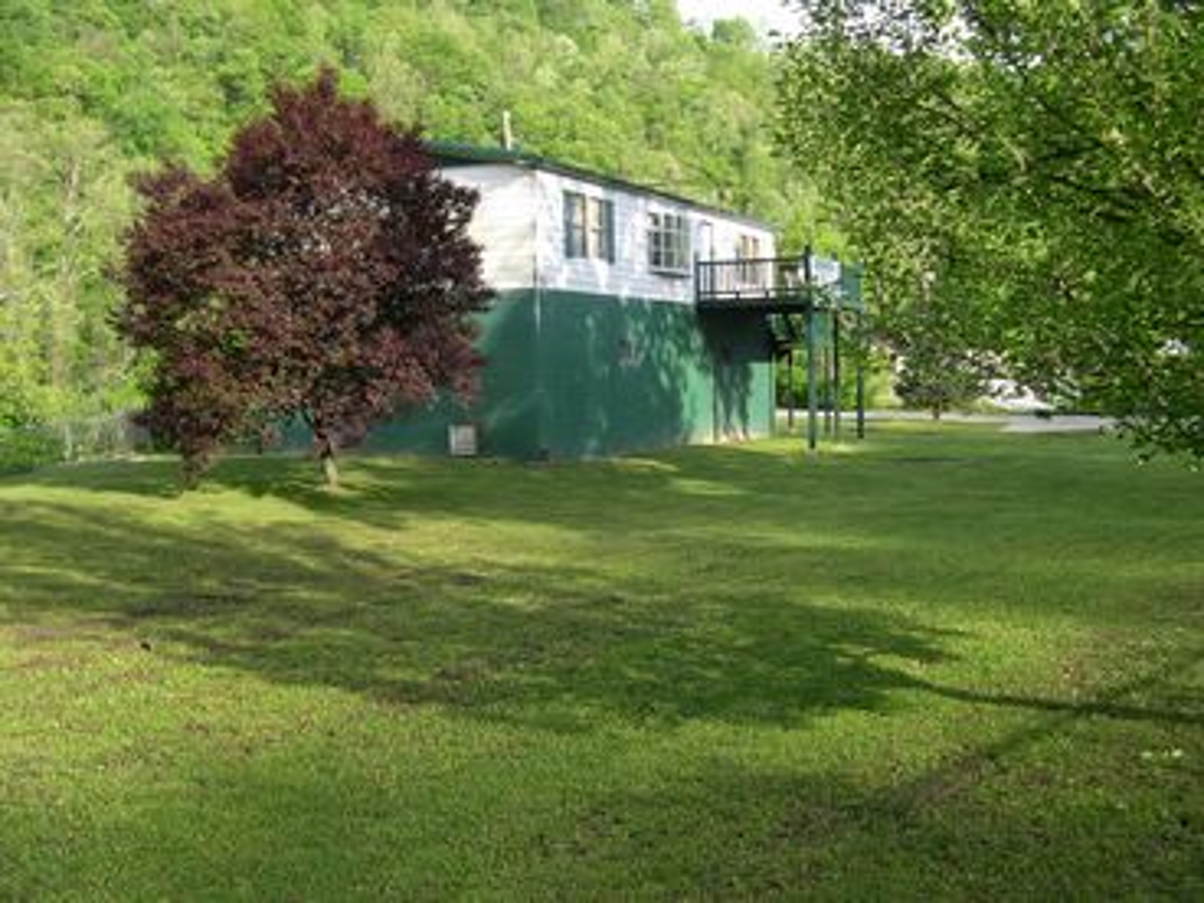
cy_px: 452
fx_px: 1322
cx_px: 602
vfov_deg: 37.7
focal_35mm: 38
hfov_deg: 49.0
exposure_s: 1/340
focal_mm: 8
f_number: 2.8
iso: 100
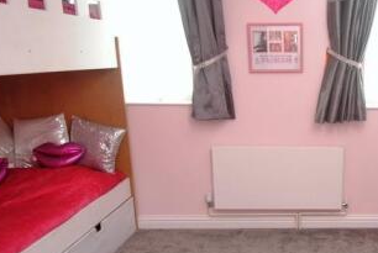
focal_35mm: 32
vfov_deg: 41.1
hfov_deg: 53.0
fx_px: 336
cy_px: 146
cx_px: 325
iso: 200
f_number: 4
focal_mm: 10
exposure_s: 1/60
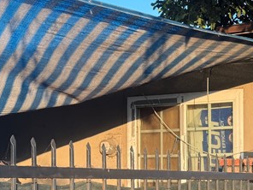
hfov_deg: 22.6
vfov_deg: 17.5
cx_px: 253
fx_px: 607
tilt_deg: +0.5
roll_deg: +0.5
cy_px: 176
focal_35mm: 83
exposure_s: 1/407
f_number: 1.78
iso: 100
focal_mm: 6.76
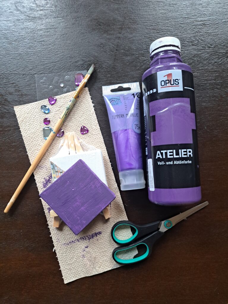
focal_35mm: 24
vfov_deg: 71.6
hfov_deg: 56.8
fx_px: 211
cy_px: 152
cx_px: 114
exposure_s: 1/50
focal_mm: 5.23
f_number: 1.8
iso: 100
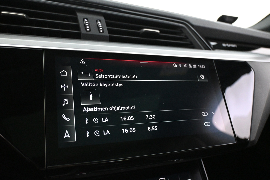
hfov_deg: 60.7
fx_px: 231
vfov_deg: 42.6
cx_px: 135
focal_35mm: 31
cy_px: 90
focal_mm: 20.5
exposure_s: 1/40
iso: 4000
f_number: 3.8
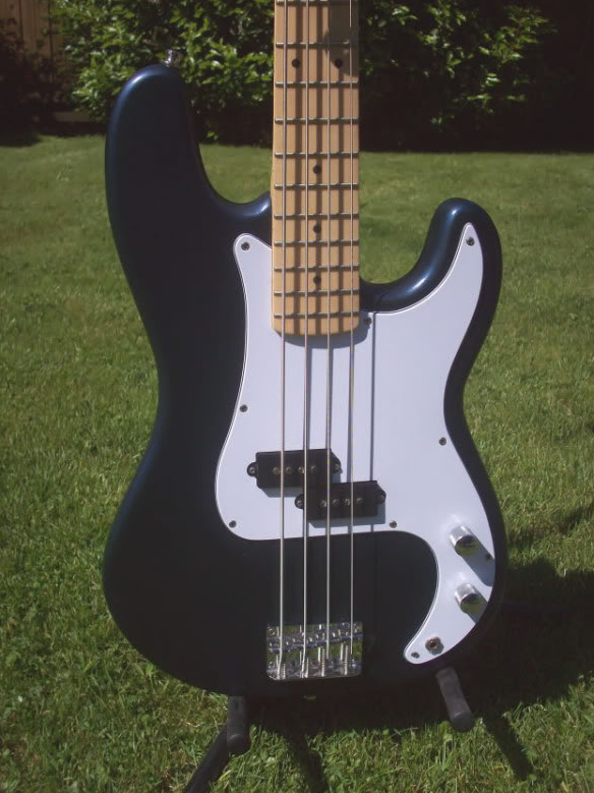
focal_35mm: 38
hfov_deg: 37.7
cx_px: 304
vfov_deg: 49.0
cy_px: 393
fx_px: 870
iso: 80
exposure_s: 1/645
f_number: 5.6
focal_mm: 6.2
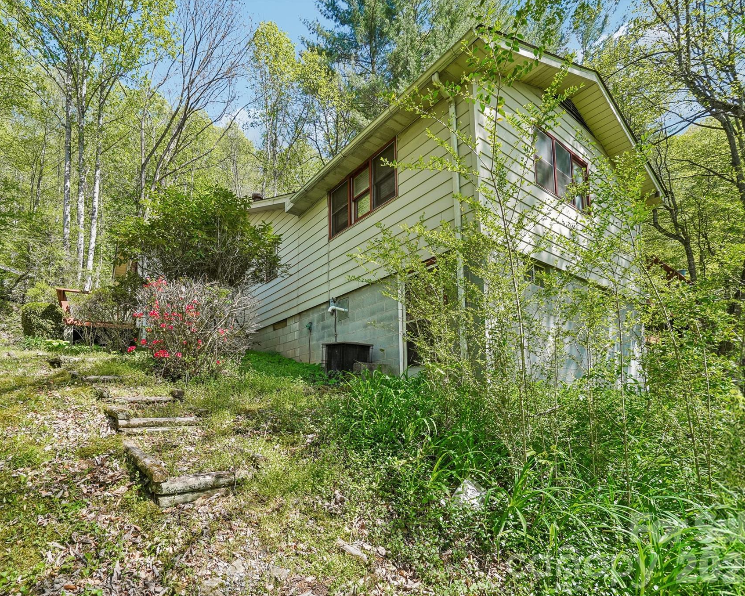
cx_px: 321
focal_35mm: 17
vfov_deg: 77.0
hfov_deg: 89.1
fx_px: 375
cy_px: 299
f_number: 8
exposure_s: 1/60
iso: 100
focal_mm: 10
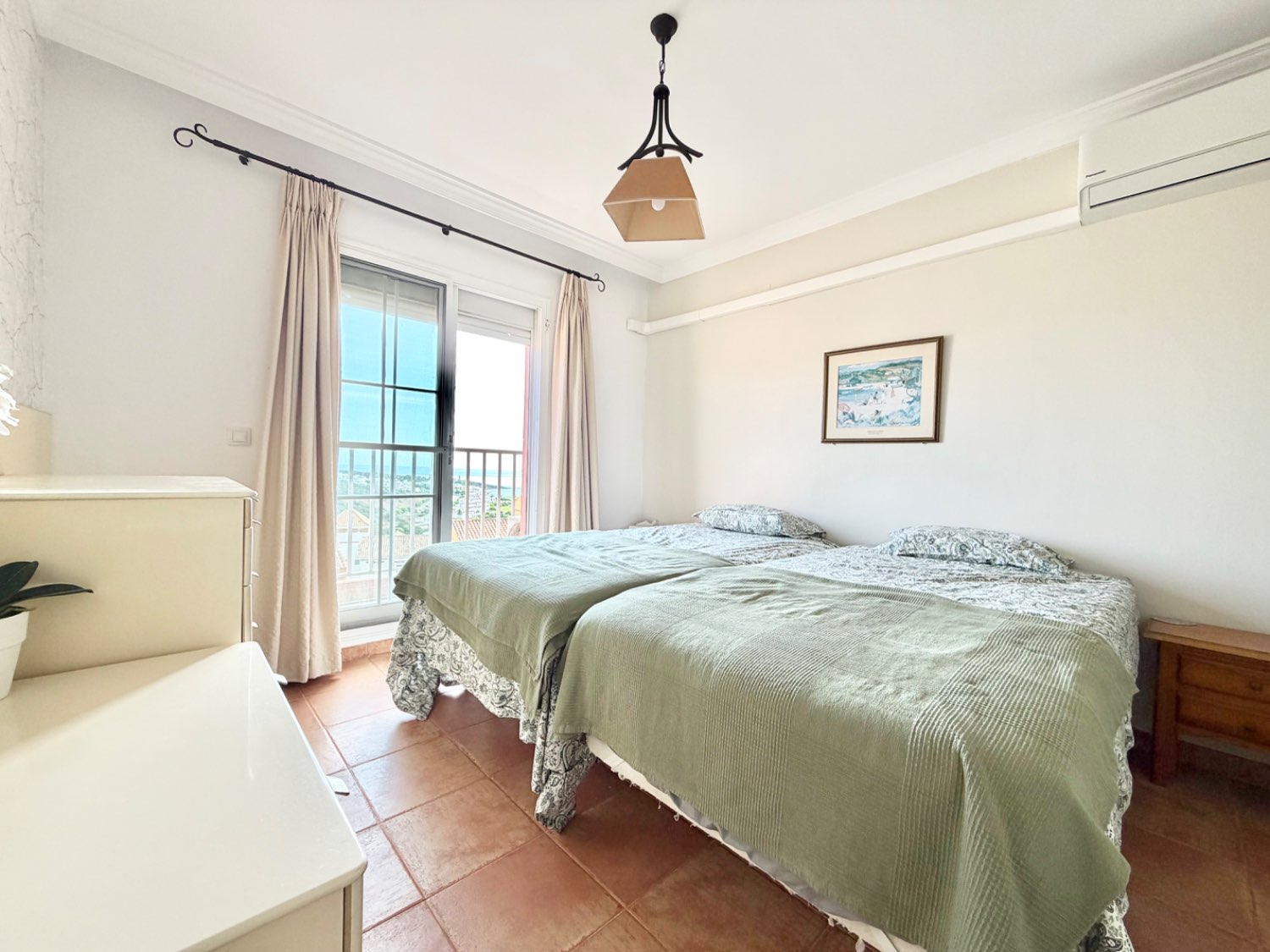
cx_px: 635
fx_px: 514
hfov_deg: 102.1
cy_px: 476
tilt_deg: -0.6
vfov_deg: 85.7
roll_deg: -1.6
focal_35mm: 14
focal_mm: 2.22
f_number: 2.2
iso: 100
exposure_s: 1/121
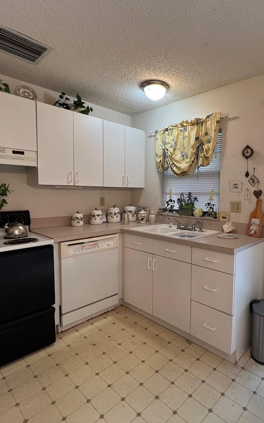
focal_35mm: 19
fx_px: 219
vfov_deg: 88.0
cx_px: 172
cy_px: 206
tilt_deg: -4.4
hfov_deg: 61.0
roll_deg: -0.7
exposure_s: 1/120
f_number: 1.8
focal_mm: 1.57
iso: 200
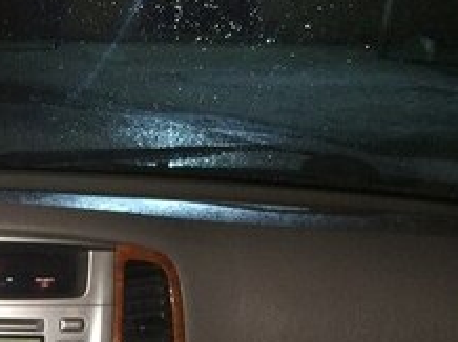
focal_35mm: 88
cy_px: 505
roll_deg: -2.2
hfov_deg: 21.0
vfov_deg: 15.5
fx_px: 1163
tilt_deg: -30.5
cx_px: -69
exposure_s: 1/17
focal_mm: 4.15
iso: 200
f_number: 2.2
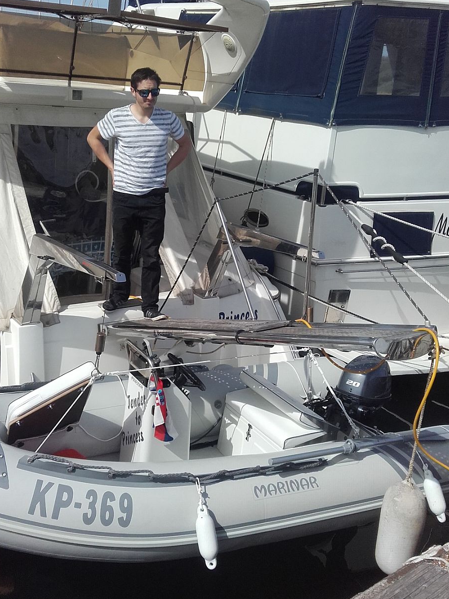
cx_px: 198
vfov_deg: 50.1
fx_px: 640
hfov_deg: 38.6
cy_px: 272
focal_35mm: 37
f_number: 2.2
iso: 50
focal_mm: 3.31
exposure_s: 1/1927
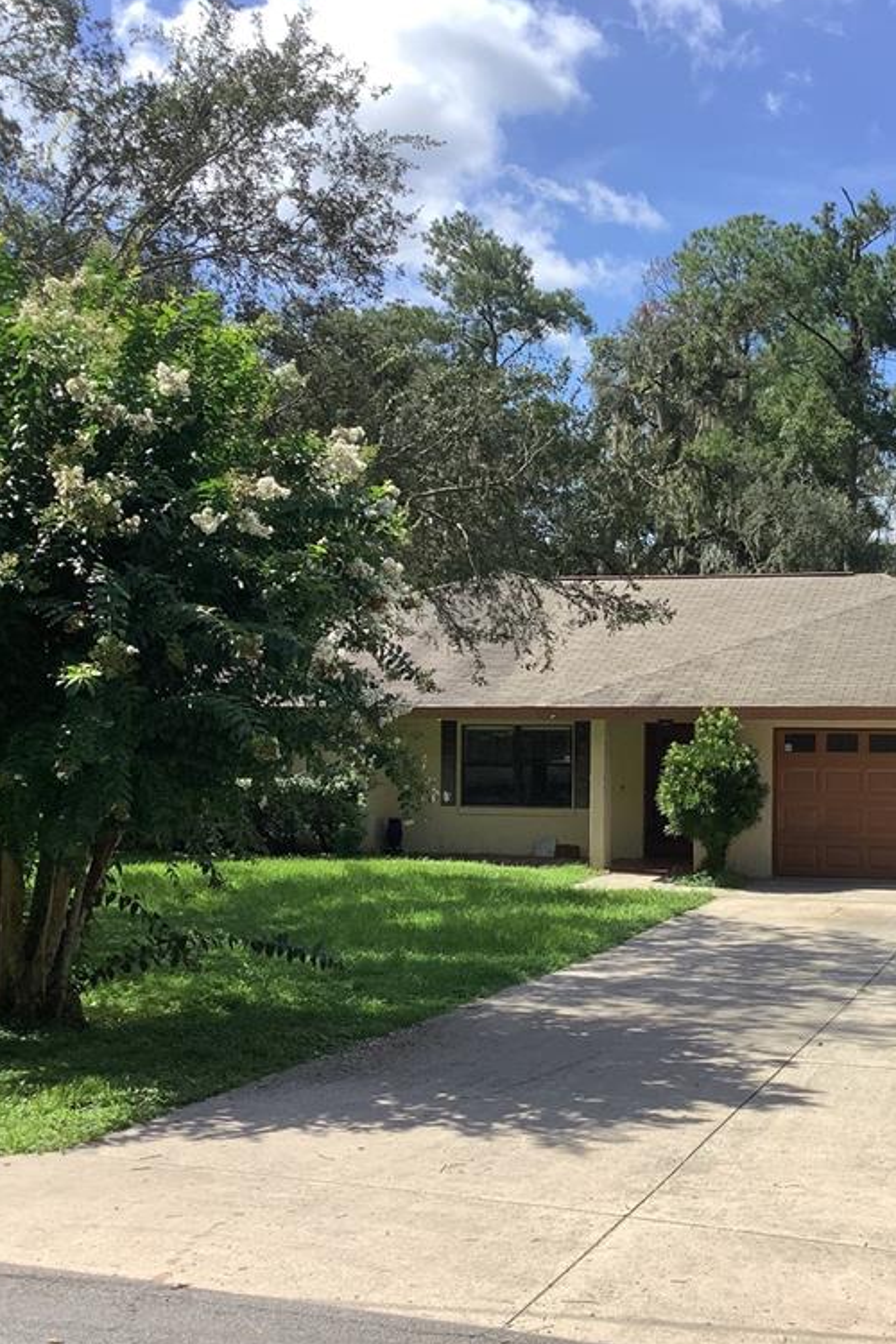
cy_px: 659
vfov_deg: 44.5
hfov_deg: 30.0
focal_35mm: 44
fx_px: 1643
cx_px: 670
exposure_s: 1/981
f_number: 2.4
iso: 25
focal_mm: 3.3
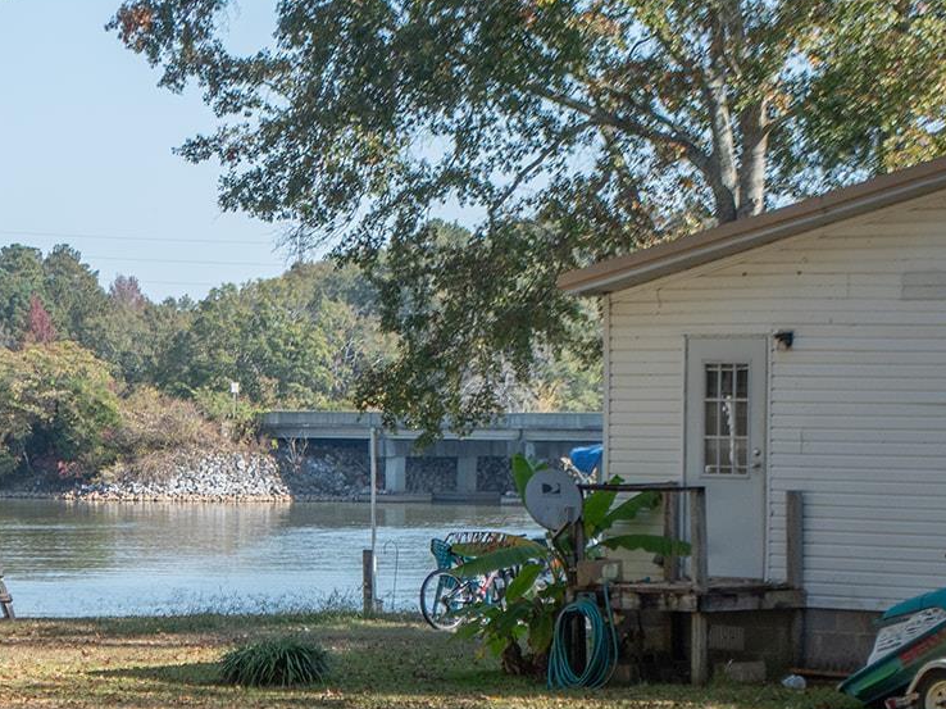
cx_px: 158
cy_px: 440
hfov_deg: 11.5
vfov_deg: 8.7
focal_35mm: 171
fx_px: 4672
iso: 320
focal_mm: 55
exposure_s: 1/640
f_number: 6.3
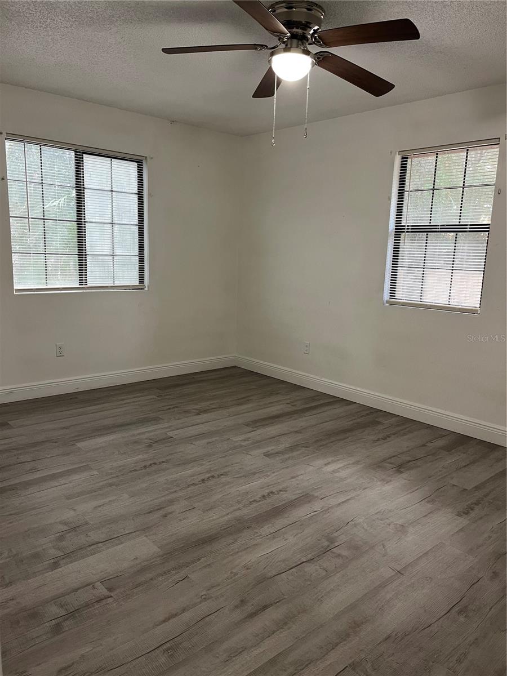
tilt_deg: -11.1
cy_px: 338
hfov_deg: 53.1
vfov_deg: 67.3
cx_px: 254
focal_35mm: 26
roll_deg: -1.8
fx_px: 508
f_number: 1.6
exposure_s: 1/60
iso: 160
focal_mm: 5.1
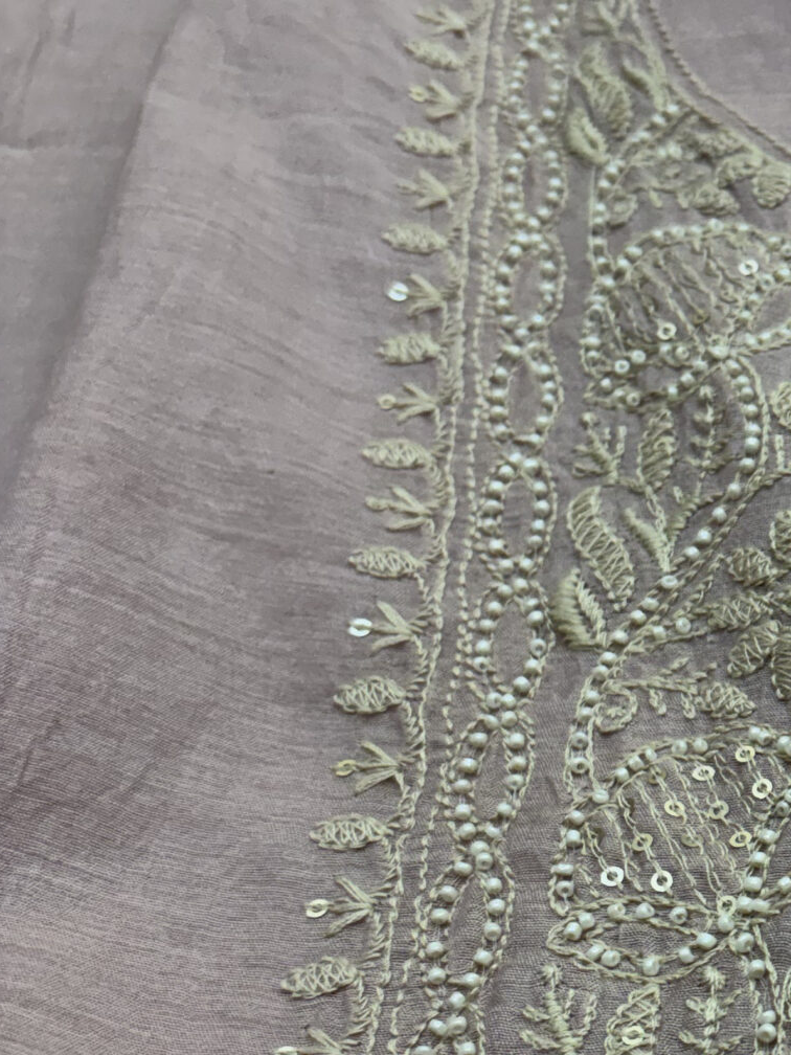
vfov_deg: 29.1
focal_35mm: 66
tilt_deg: -55.4
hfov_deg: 20.5
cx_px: 1000
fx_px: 2011
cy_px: 720
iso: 100
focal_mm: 5.96
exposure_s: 1/100
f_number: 1.6
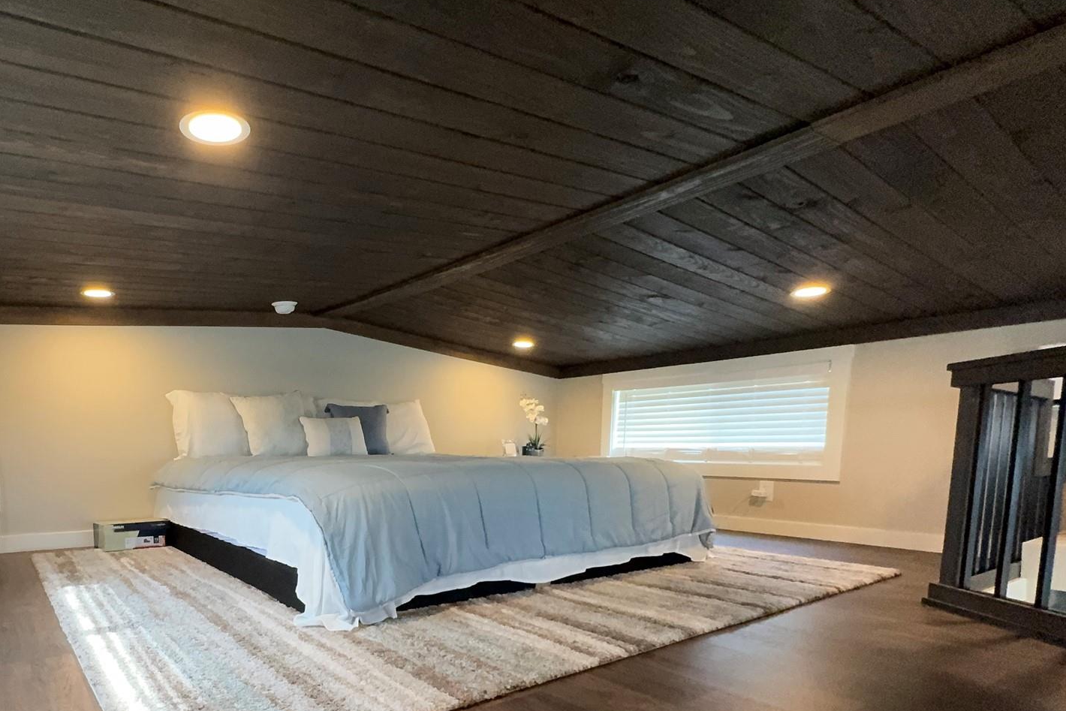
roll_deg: -0.1
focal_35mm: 21
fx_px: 622
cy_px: 517
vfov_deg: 57.1
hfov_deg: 79.0
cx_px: 370
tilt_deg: -6.6
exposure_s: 1/120
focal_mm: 2.22
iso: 320
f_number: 2.2
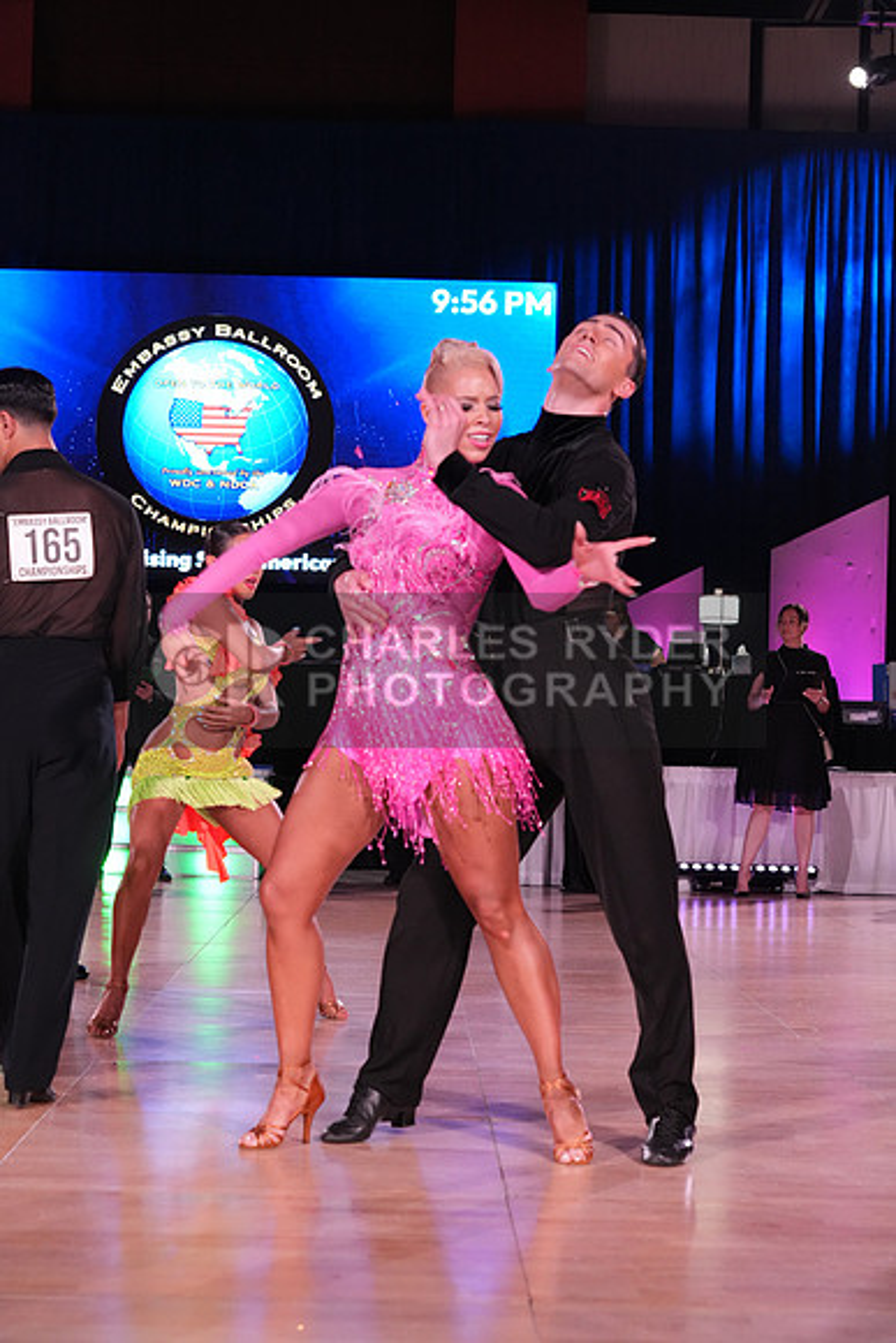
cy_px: 672
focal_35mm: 70
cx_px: 448
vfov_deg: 28.8
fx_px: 2612
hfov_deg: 19.5
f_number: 6.3
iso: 3200
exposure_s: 1/200
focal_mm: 70
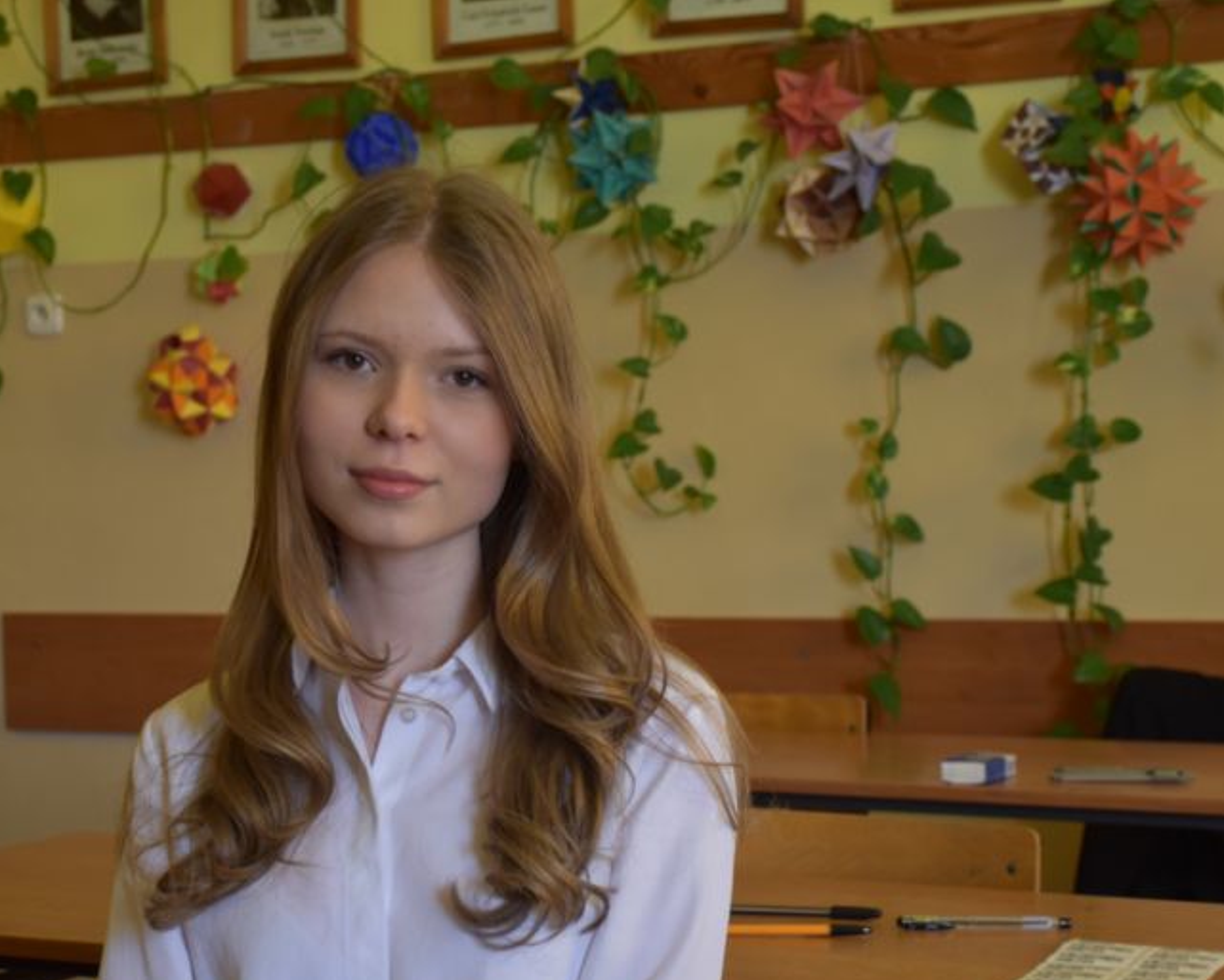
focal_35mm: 79
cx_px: 412
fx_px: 2853
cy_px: 620
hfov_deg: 24.1
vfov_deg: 19.4
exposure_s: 1/60
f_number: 4.2
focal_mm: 35
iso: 400
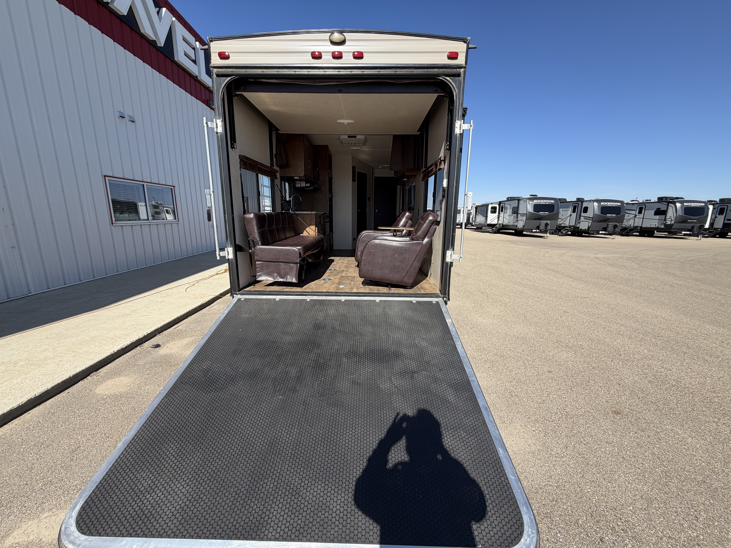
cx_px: 366
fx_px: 296
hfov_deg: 102.1
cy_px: 274
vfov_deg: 85.7
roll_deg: +0.4
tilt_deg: -11.0
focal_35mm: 14
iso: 25
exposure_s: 1/770
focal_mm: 2.22
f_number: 2.2
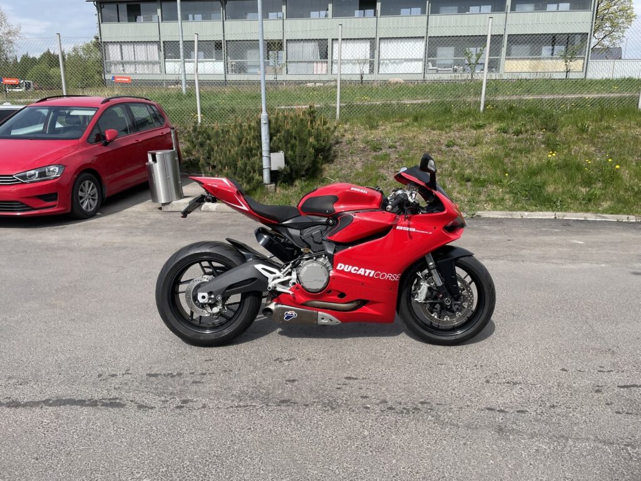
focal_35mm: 26
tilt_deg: -13.6
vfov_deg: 53.1
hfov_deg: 67.3
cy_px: 240
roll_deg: +0.0
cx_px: 320
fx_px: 481
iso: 32
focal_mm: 4.2
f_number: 1.6
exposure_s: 1/2817
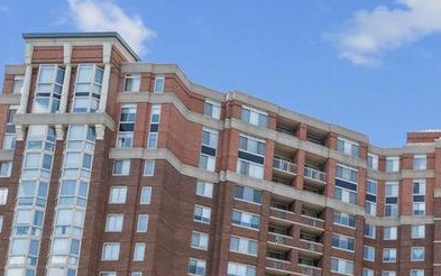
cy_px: 338
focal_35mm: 56
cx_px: 507
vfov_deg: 21.4
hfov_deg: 31.4
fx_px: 673
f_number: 8
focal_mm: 10
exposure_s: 1/320
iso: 200
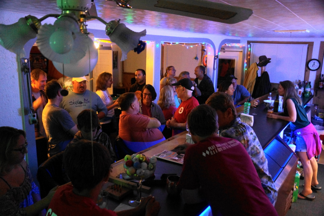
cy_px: 108
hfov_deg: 61.9
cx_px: 162
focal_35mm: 30
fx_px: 270
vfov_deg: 43.6
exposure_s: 1/20
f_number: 3.5
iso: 1600
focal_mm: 20
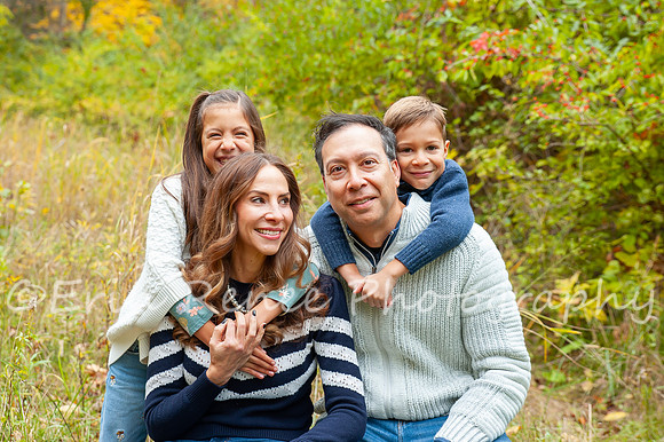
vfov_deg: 20.6
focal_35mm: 66
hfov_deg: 30.7
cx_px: 322
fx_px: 1210
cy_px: 166
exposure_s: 1/160
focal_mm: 52
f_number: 4
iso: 400
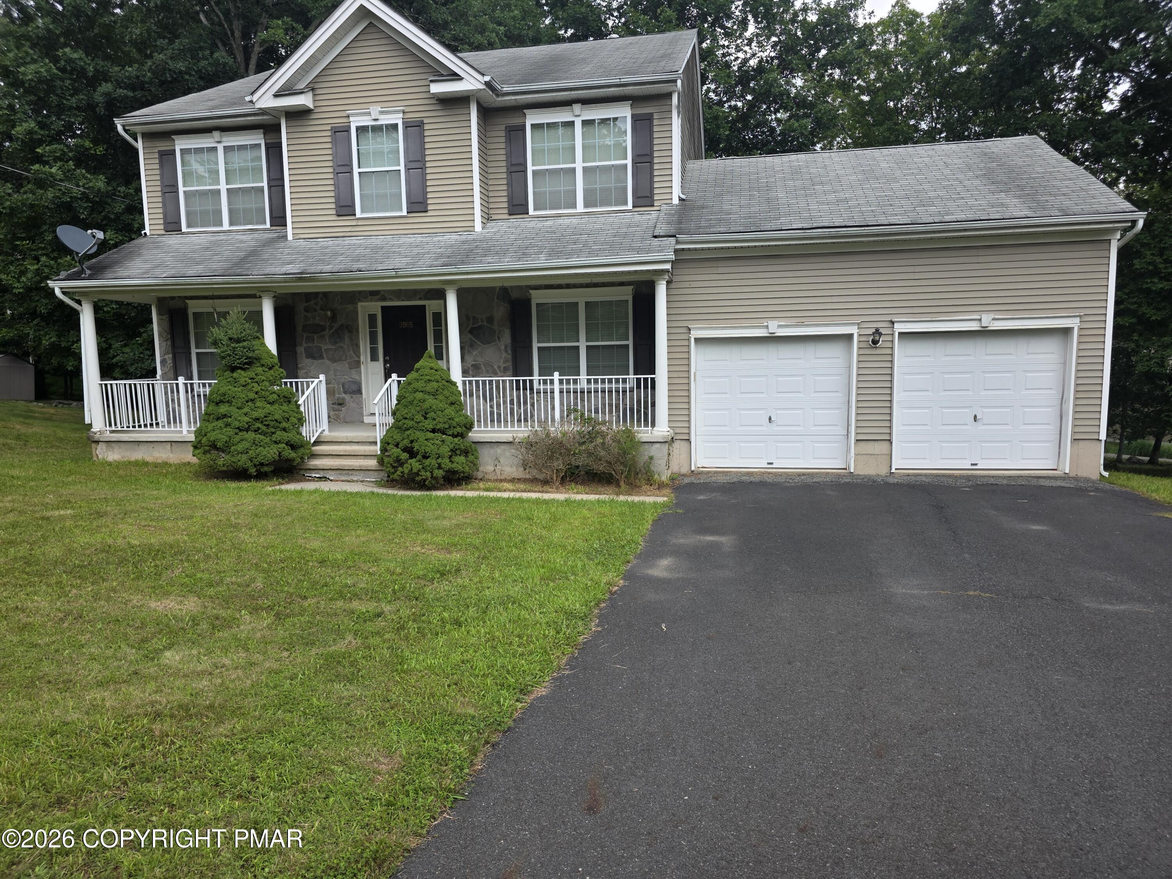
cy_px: 440
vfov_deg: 58.9
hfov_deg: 73.9
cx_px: 586
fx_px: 779
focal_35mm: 23
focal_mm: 6.3
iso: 80
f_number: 1.7
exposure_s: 1/2283
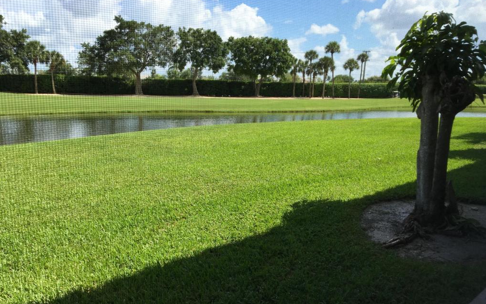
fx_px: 411
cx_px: 244
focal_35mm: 31
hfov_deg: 61.2
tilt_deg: -10.8
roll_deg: +0.0
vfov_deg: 40.5
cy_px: 177
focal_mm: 4.15
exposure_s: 1/1012
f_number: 2.2
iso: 25
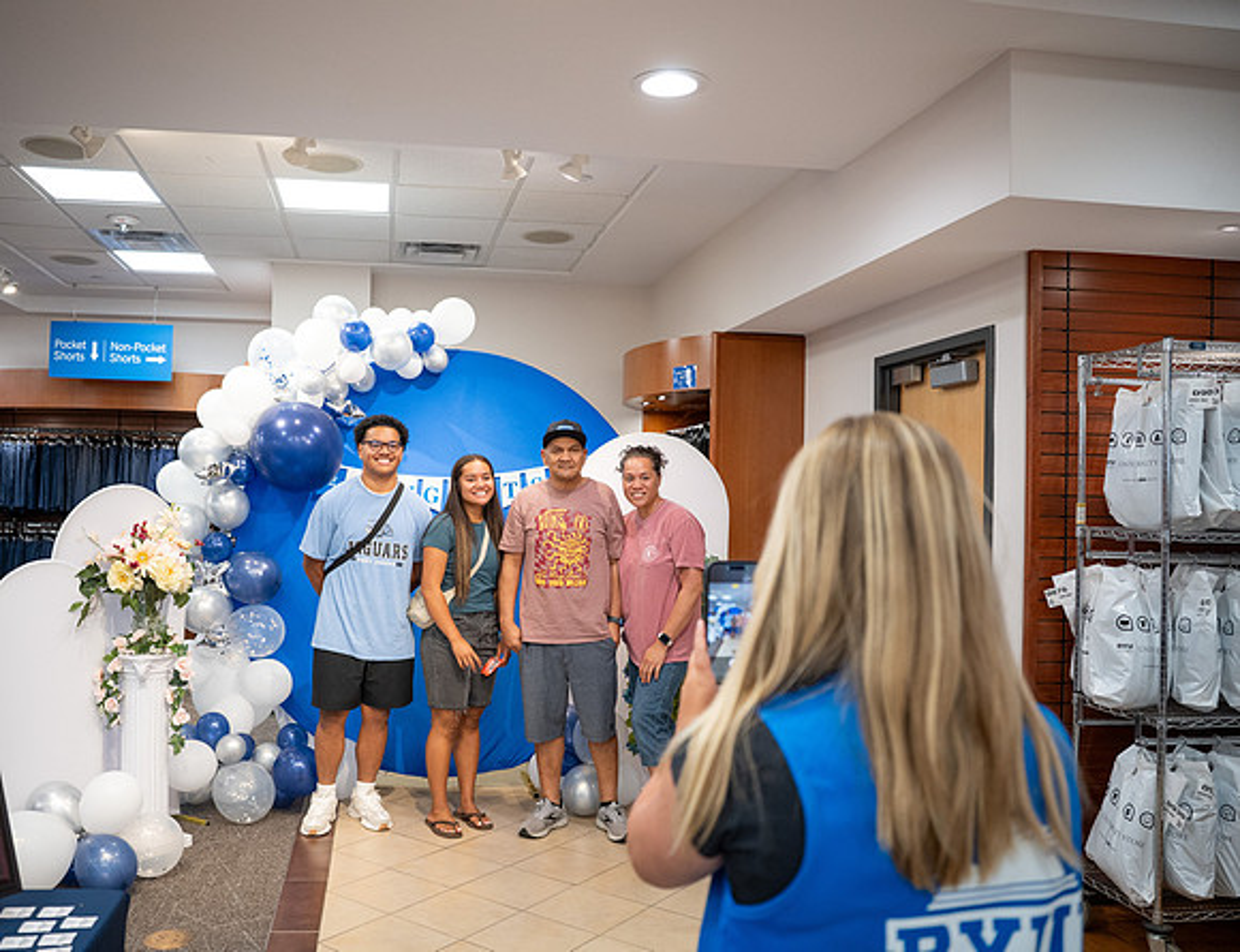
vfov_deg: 48.1
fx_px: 1067
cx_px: 526
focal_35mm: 30
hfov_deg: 60.0
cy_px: 477
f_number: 2.8
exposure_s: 1/400
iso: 1600
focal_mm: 26.5
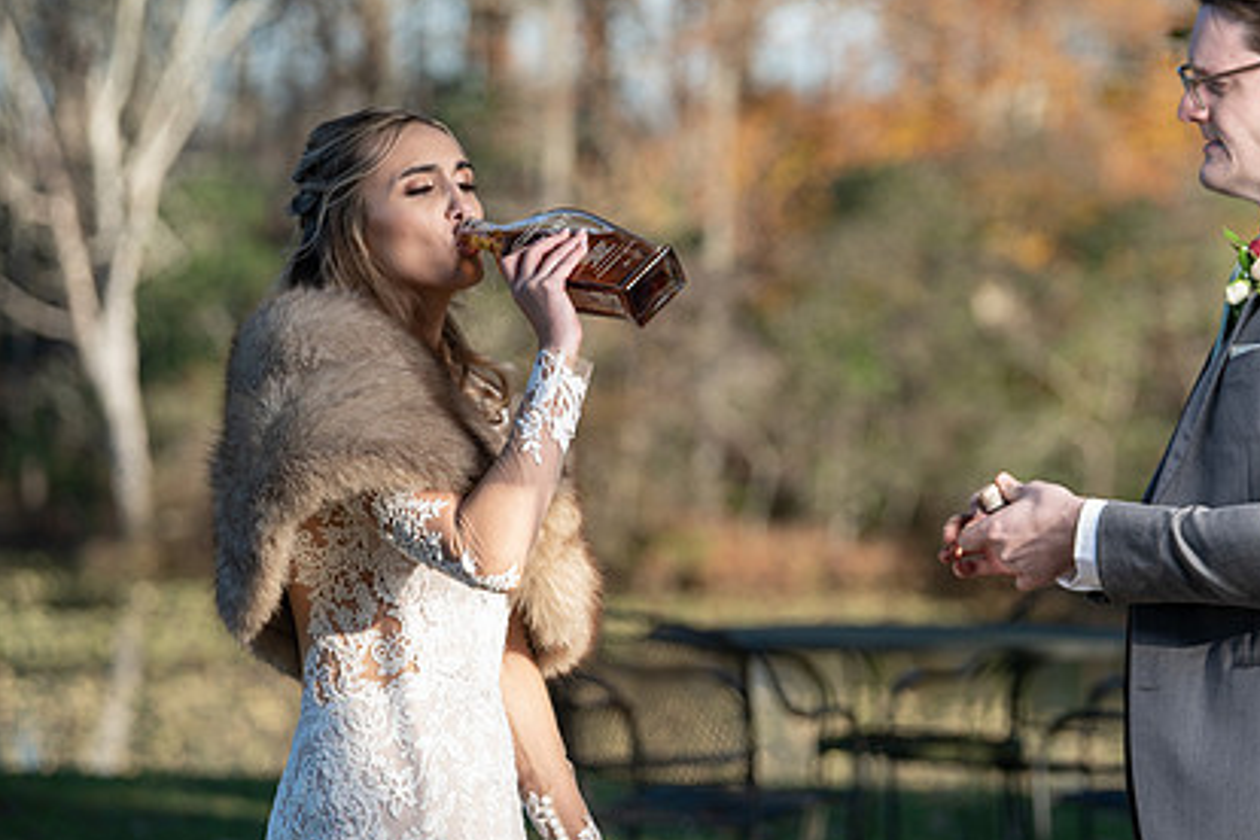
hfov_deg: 9.8
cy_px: 458
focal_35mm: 210
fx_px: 7349
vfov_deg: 6.5
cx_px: 813
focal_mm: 140
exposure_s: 1/250
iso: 50
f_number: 4
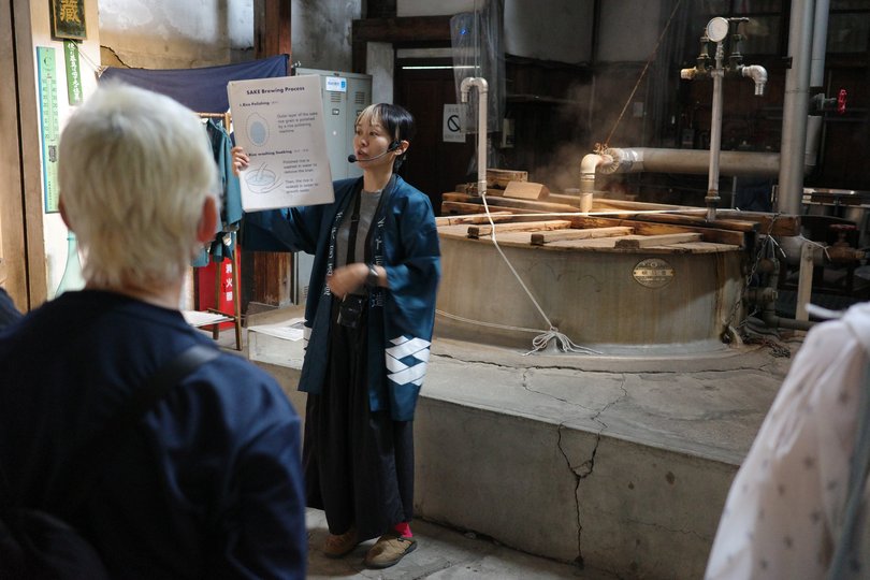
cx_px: 435
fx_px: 967
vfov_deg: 33.4
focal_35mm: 40
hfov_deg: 48.5
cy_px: 290
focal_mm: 26
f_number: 2.8
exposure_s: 1/40
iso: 3200
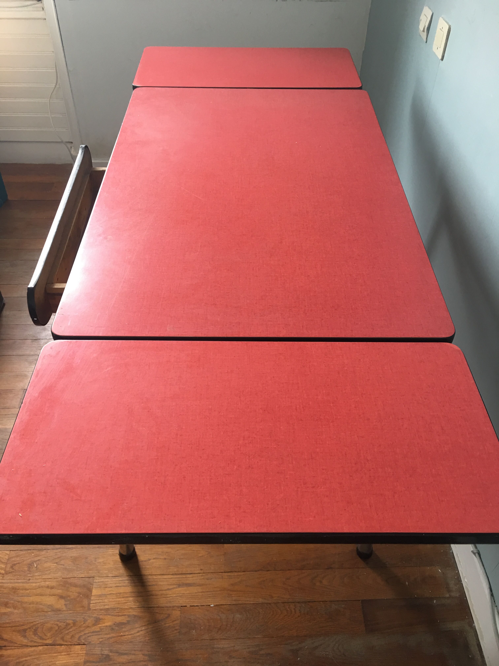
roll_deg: -2.4
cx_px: 250
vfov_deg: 61.7
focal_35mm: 29
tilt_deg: -44.1
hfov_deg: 48.2
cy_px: 333
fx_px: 557
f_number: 2.2
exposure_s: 1/17
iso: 40
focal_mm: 4.15
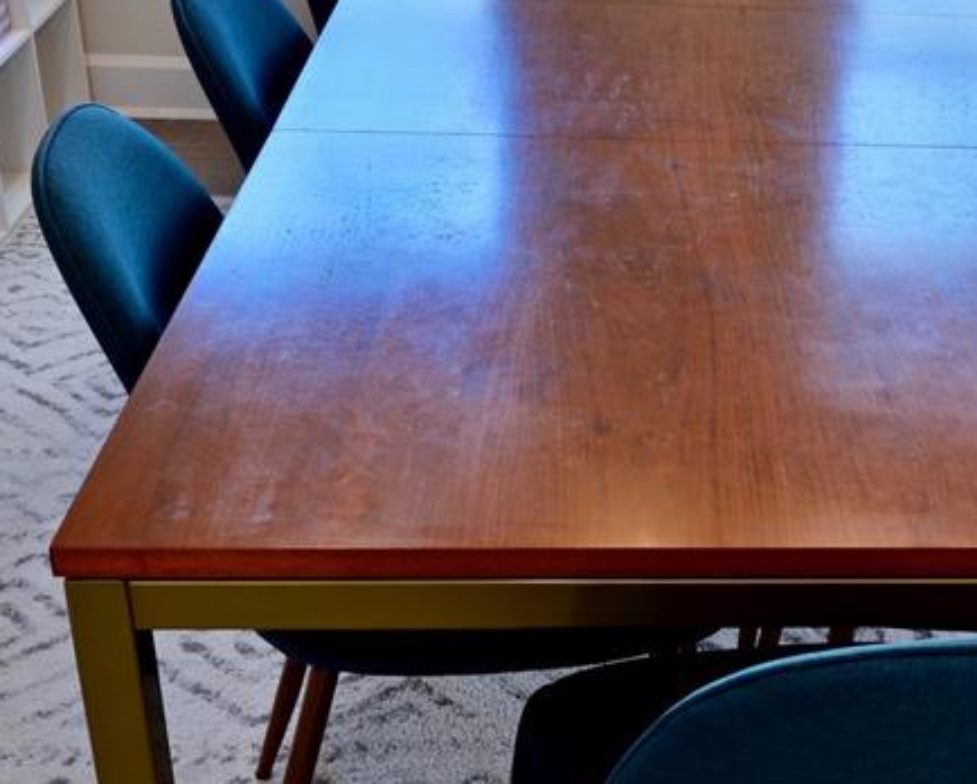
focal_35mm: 58
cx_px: 822
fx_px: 1666
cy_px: 446
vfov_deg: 26.4
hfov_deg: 31.6
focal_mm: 18.5
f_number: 13
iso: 125
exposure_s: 1/4
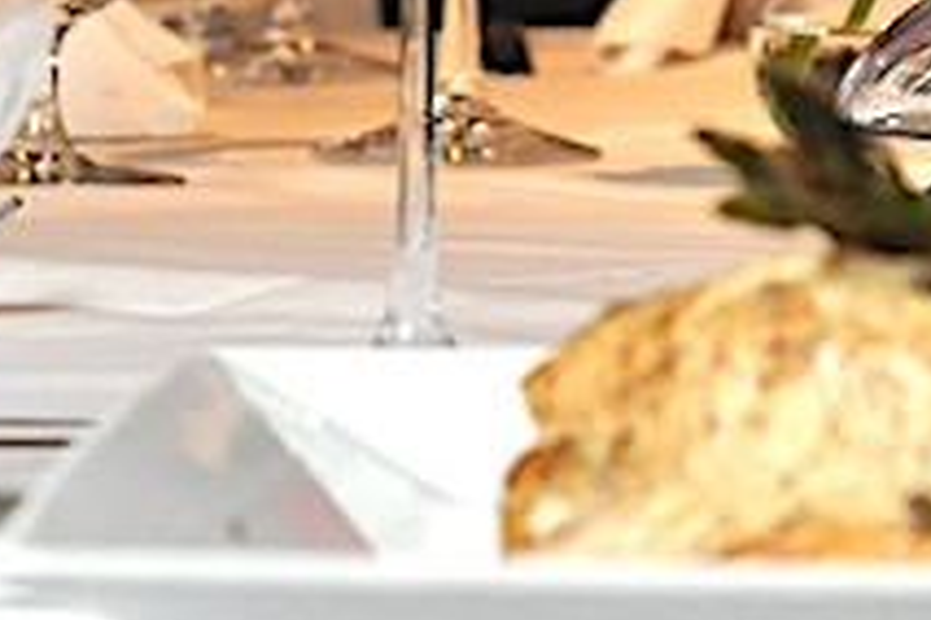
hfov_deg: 7.3
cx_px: 924
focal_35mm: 282
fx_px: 7292
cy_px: 17
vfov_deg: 4.9
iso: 800
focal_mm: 40
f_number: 4
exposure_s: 1/60
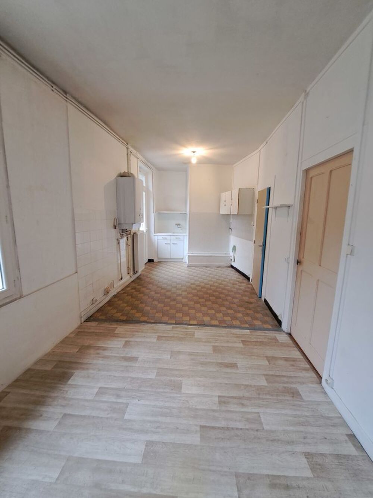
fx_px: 187
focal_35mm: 13
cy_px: 249
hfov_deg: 89.9
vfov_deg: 106.2
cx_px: 186
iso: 200
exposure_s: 1/30
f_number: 2.2
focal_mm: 1.74
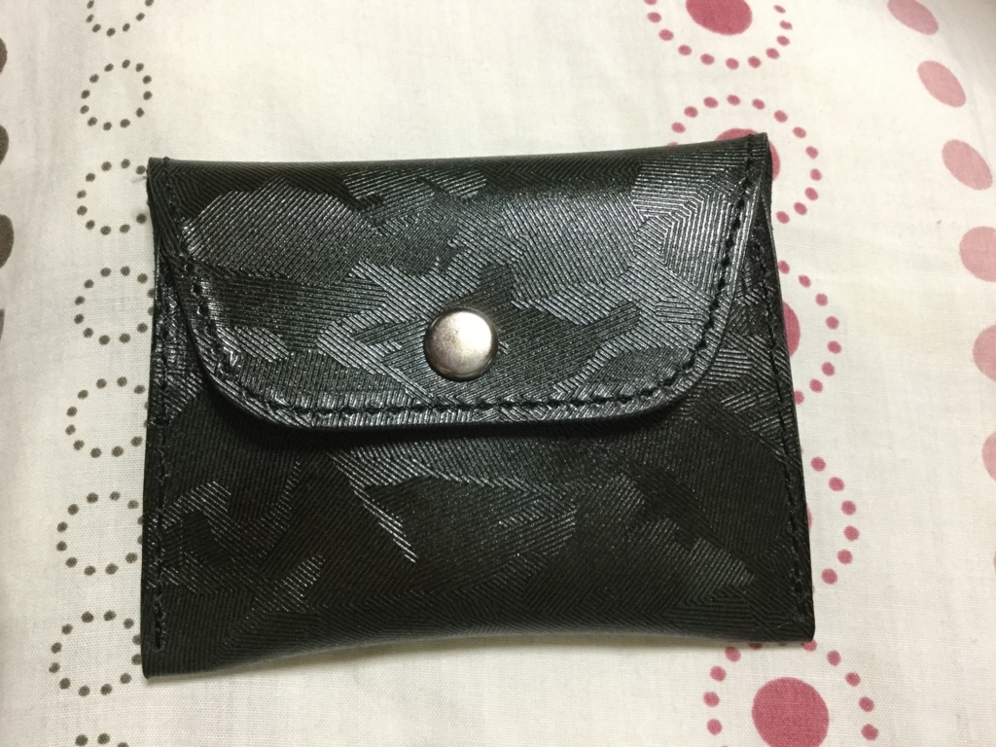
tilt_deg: -69.6
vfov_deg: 45.4
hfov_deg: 58.4
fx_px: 892
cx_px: 498
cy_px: 374
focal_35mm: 31
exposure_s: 1/30
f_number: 2.4
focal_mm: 3.3
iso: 160
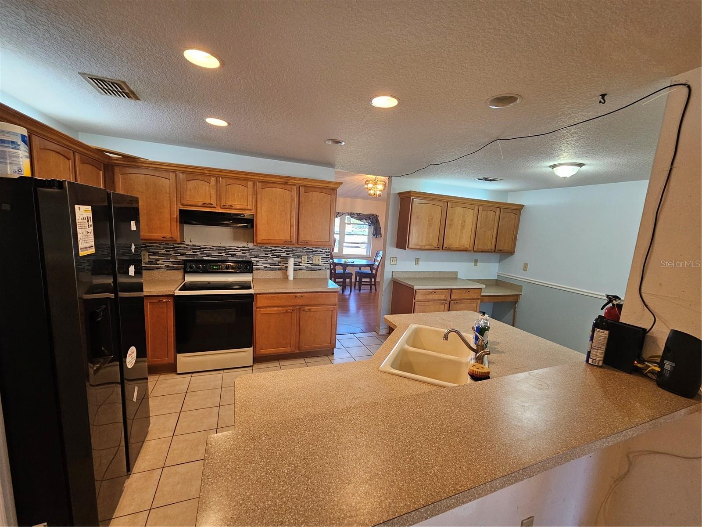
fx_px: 264
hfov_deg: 106.2
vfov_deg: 89.9
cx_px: 351
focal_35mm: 13
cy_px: 264
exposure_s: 1/60
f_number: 2.2
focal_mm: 2.2
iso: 200
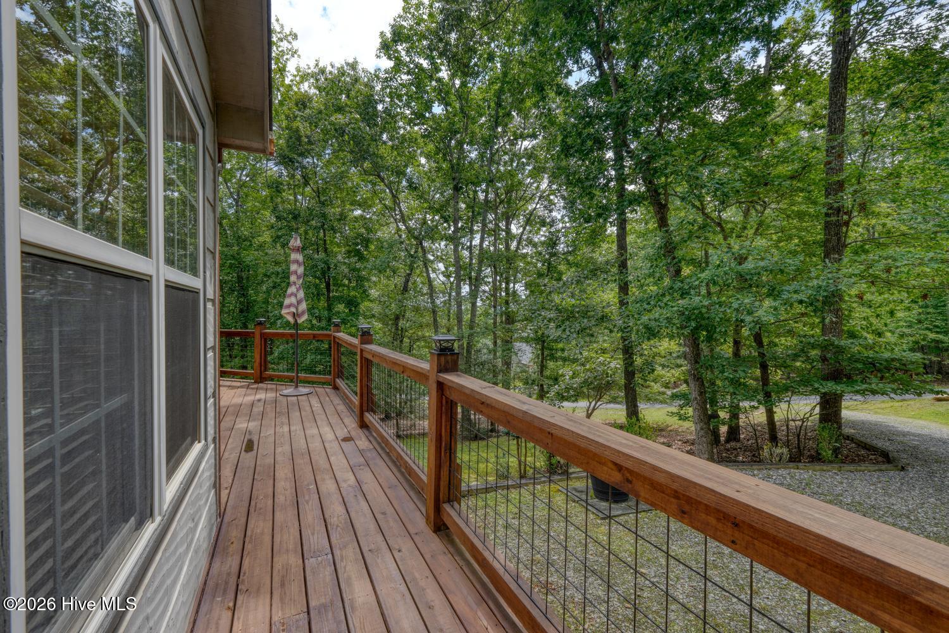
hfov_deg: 100.4
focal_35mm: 15
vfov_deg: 77.3
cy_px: 316
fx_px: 395
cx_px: 474
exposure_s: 1/4
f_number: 8
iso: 100
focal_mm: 10
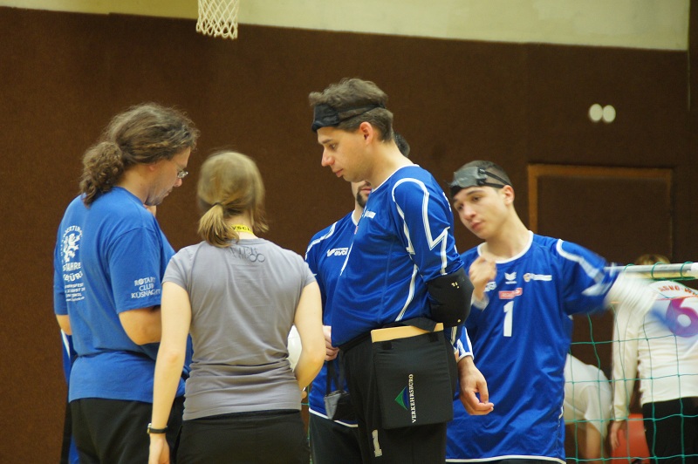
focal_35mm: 202
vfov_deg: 6.8
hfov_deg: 10.2
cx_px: 349
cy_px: 232
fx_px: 3923
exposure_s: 1/15
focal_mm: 135
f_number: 6.3
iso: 1600
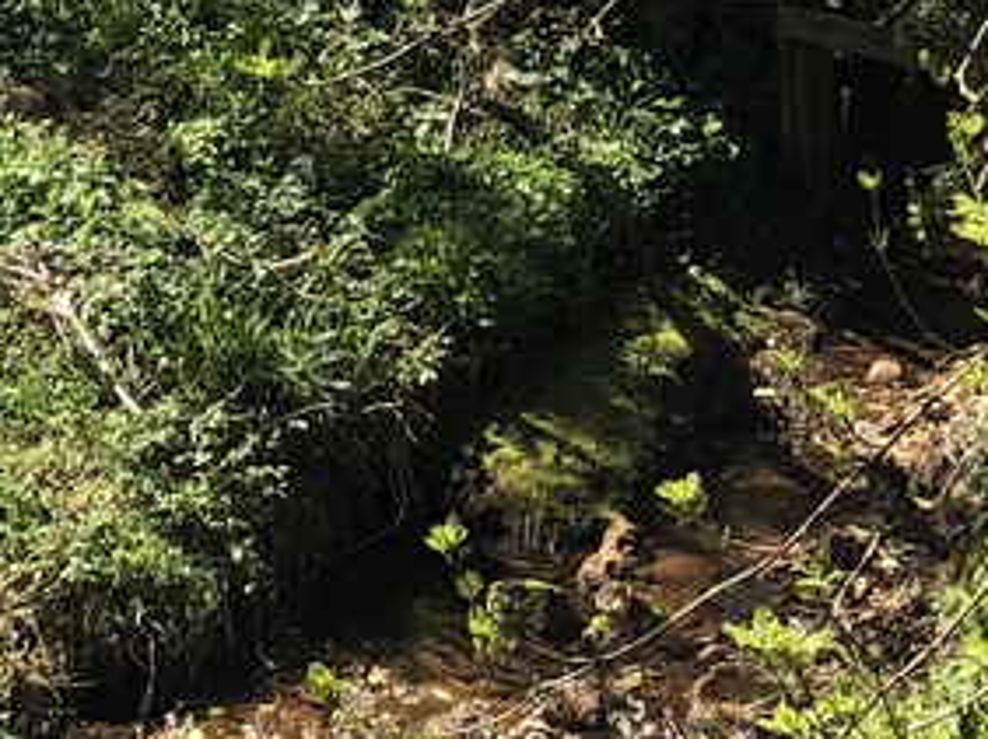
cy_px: -1016
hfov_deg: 11.9
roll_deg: +1.3
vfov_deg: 8.5
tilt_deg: -0.5
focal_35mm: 159
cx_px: -455
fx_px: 4534
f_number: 1.8
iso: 20
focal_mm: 4
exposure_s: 1/873
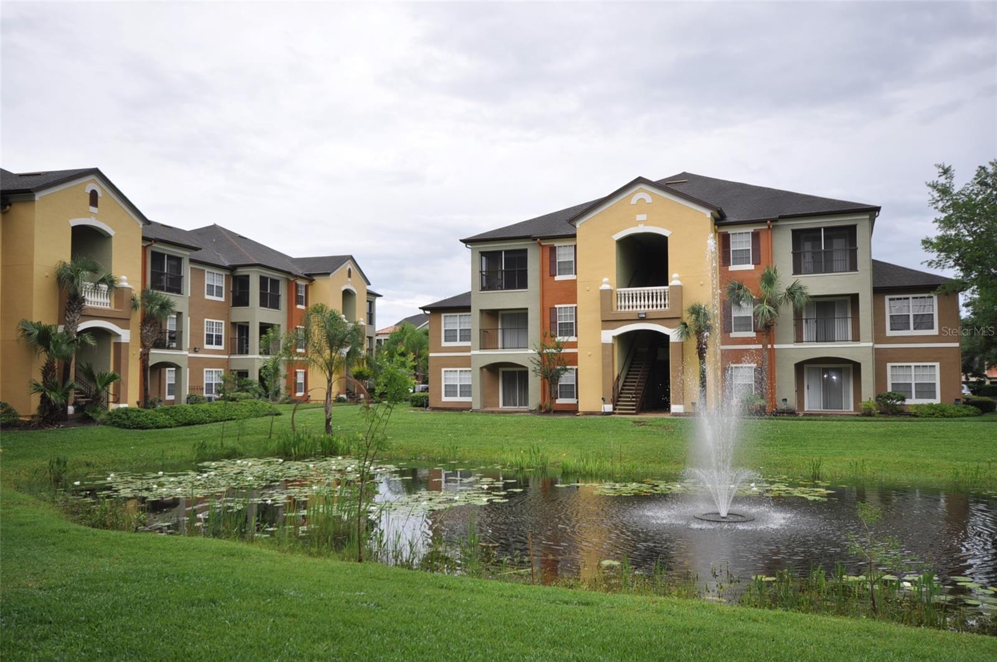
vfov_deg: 43.5
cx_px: 498
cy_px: 331
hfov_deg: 62.0
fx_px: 830
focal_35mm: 30
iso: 200
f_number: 8
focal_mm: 20
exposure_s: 1/200
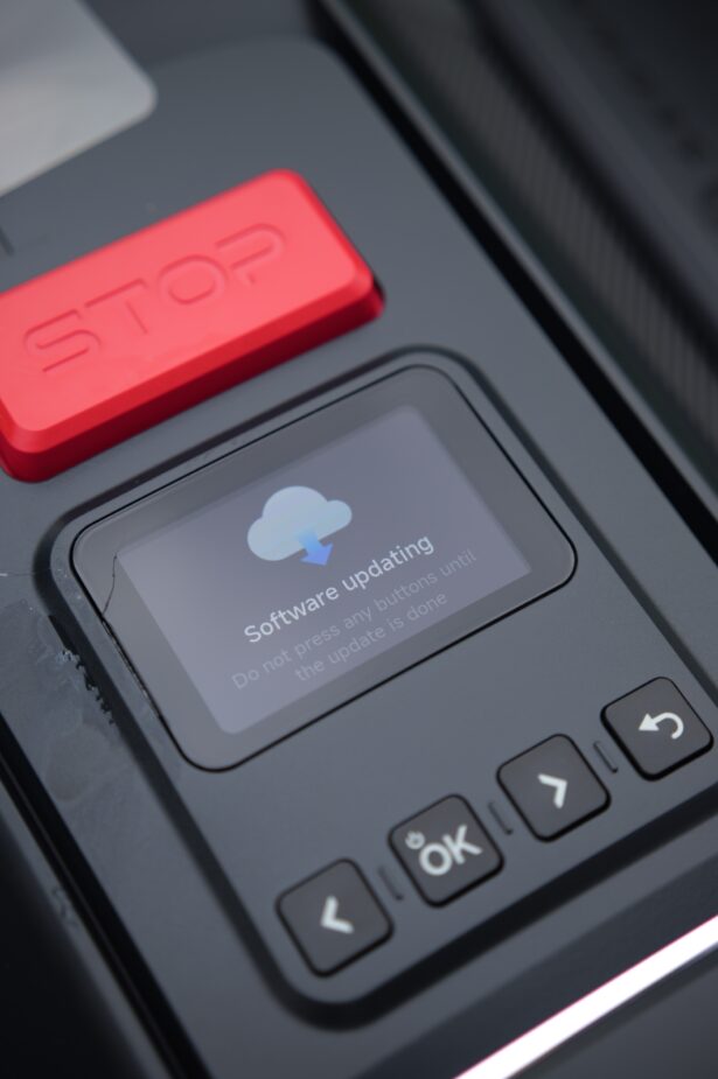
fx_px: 1499
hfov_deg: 26.9
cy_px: 540
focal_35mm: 50
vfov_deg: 39.6
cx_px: 359
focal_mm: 50
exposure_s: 1/125
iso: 100
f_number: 2.5
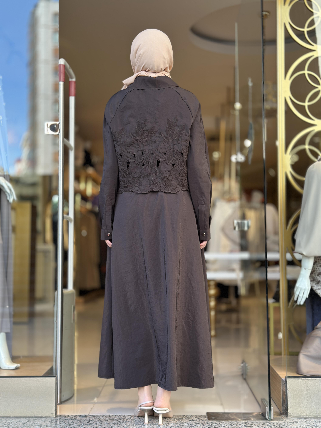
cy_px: 214
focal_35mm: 48
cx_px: 160
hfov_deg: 30.3
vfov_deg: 39.7
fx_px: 593
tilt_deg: +4.2
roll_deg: -0.2
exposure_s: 1/189
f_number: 1.78
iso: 80
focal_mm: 6.86
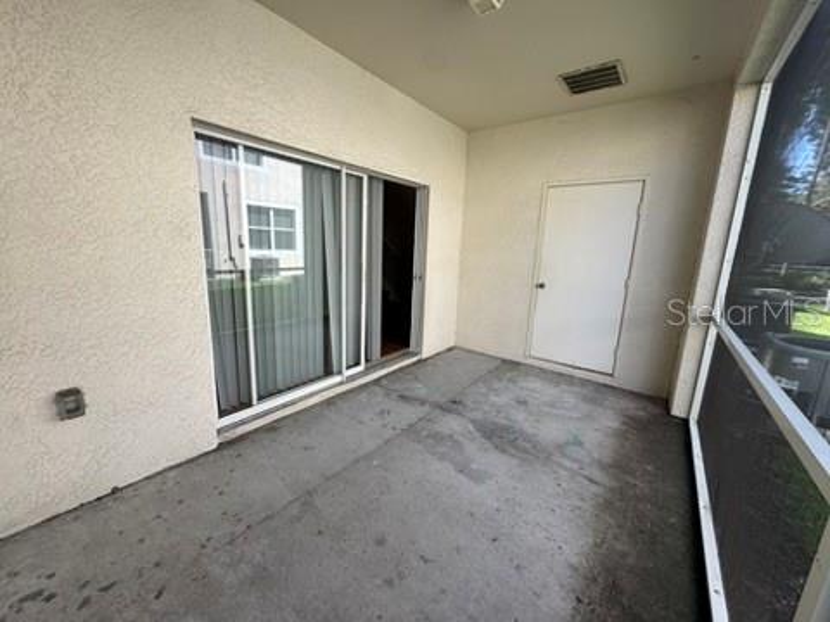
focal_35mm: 14
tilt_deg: -11.7
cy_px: 311
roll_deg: -2.3
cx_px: 415
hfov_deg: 102.1
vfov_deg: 85.7
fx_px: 336
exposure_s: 1/190
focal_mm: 2.22
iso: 40
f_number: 2.2
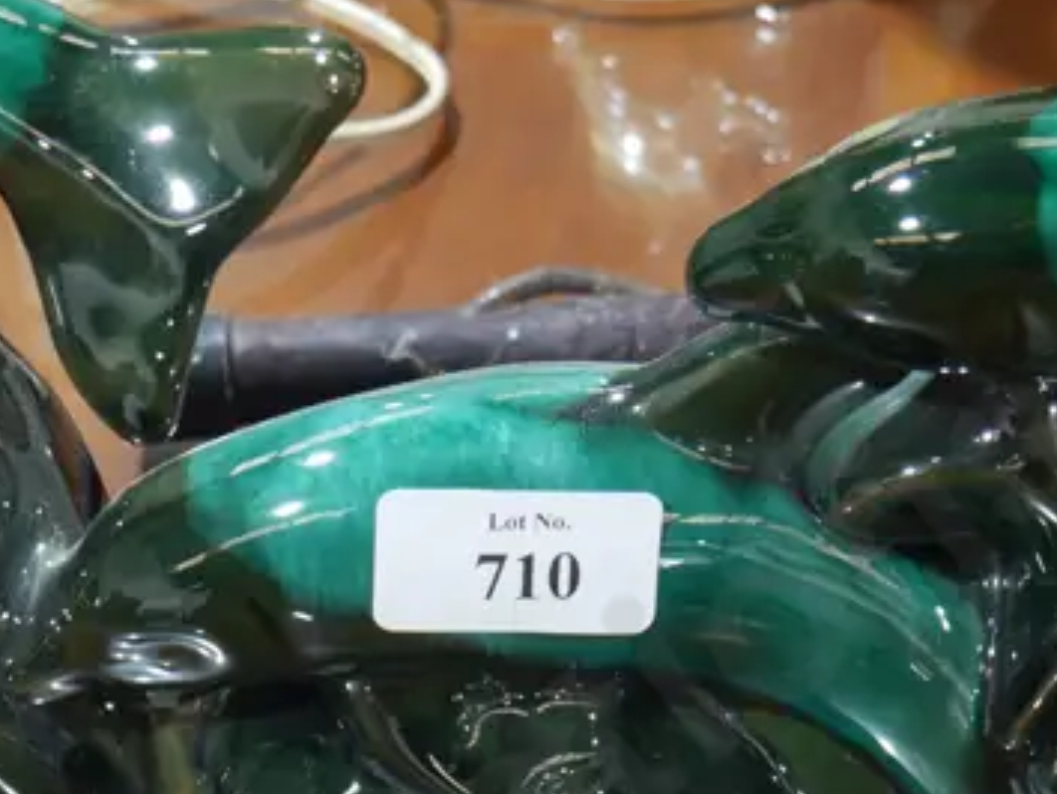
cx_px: 421
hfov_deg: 14.2
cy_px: 897
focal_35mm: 139
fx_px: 4247
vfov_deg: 10.5
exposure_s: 1/60
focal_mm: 24
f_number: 5.2
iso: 1000
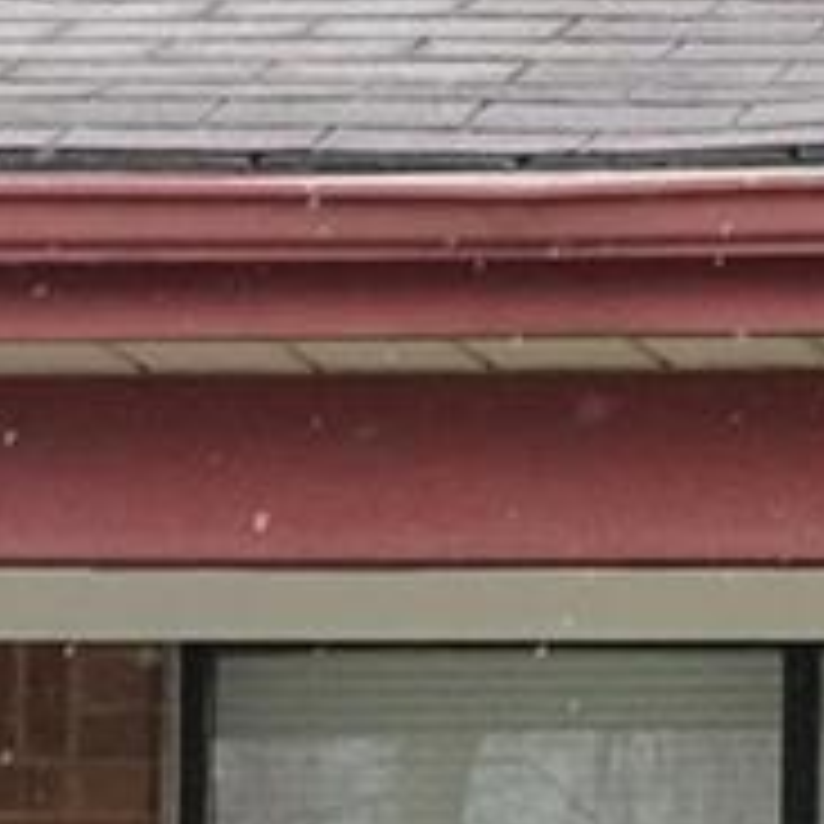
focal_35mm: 429
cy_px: 1250
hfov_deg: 3.9
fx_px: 11553
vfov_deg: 4.1
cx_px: 2648
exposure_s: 1/800
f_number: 4.5
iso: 1600
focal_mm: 30
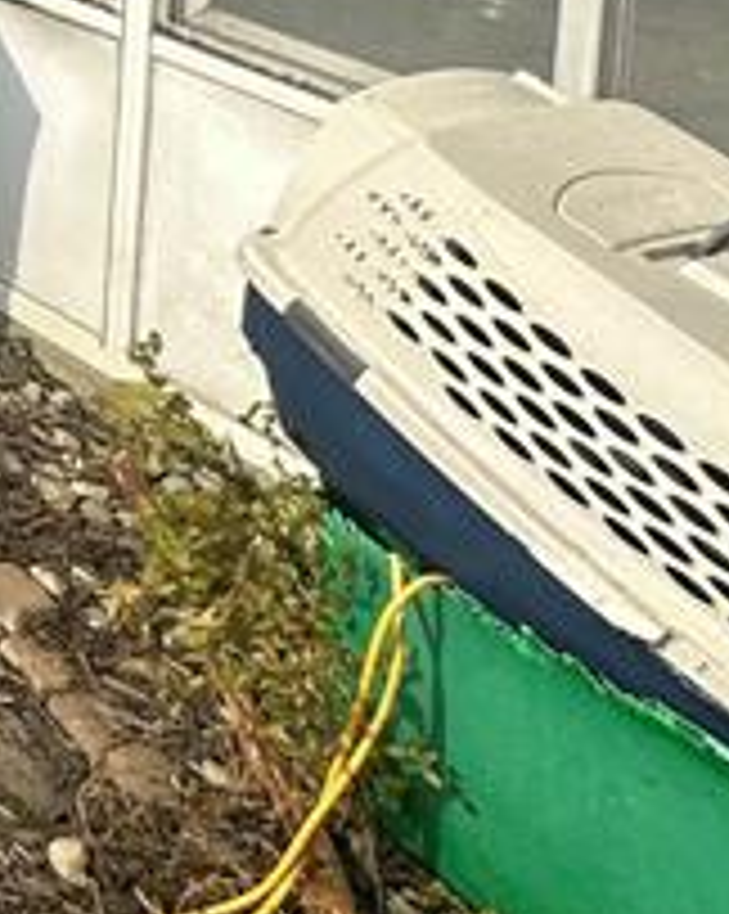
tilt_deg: -3.7
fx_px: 1864
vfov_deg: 22.2
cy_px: -500
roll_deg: -0.7
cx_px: -1161
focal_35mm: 69
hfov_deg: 13.5
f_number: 2.2
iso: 40
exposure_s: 1/1082
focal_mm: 2.22
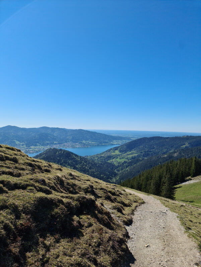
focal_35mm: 25
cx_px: 100
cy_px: 134
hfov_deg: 54.9
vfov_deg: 69.4
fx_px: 194
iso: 50
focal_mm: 7
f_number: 1.8
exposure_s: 1/1360
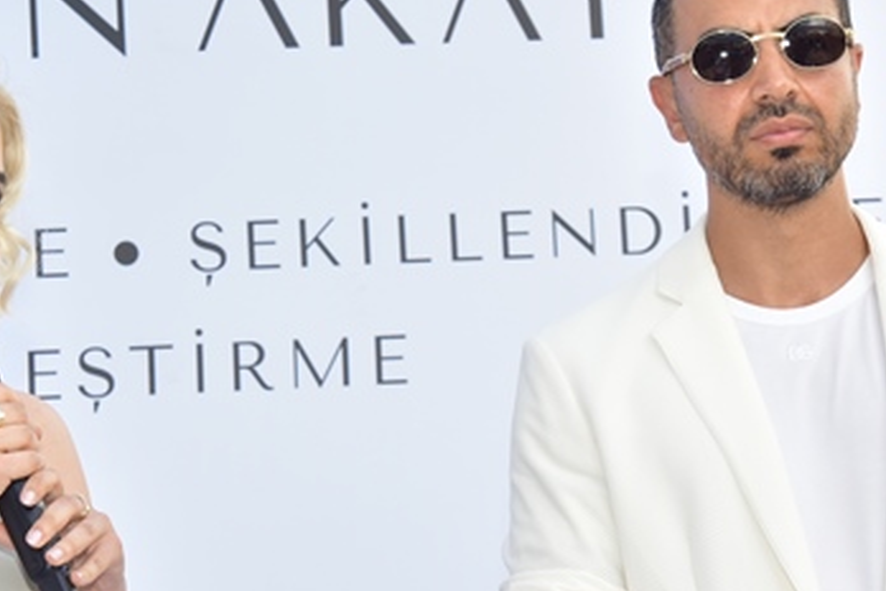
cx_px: 356
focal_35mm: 115
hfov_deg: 17.8
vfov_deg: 11.9
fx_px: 2830
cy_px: 348
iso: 320
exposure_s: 1/100
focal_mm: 50
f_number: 3.5
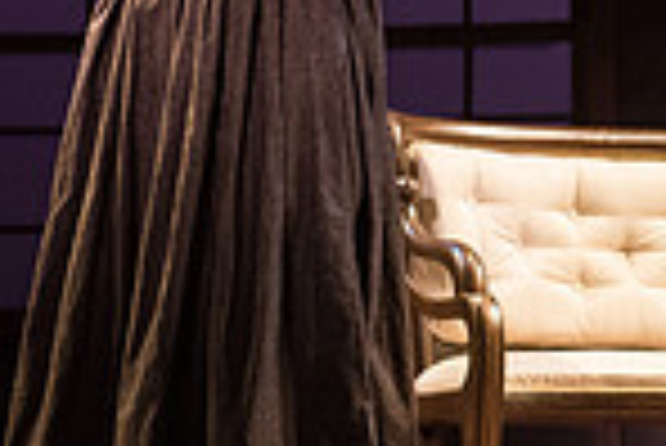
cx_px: 864
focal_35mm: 235
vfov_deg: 5.8
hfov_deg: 8.6
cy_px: -119
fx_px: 4352
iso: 3200
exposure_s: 1/250
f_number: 3.5
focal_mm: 60
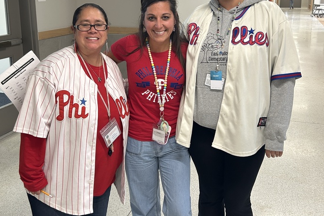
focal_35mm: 41
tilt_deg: -11.6
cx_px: 164
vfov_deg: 32.3
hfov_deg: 47.4
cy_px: 71
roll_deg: -1.0
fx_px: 369
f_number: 1.5
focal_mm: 5.7
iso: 125
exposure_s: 1/120
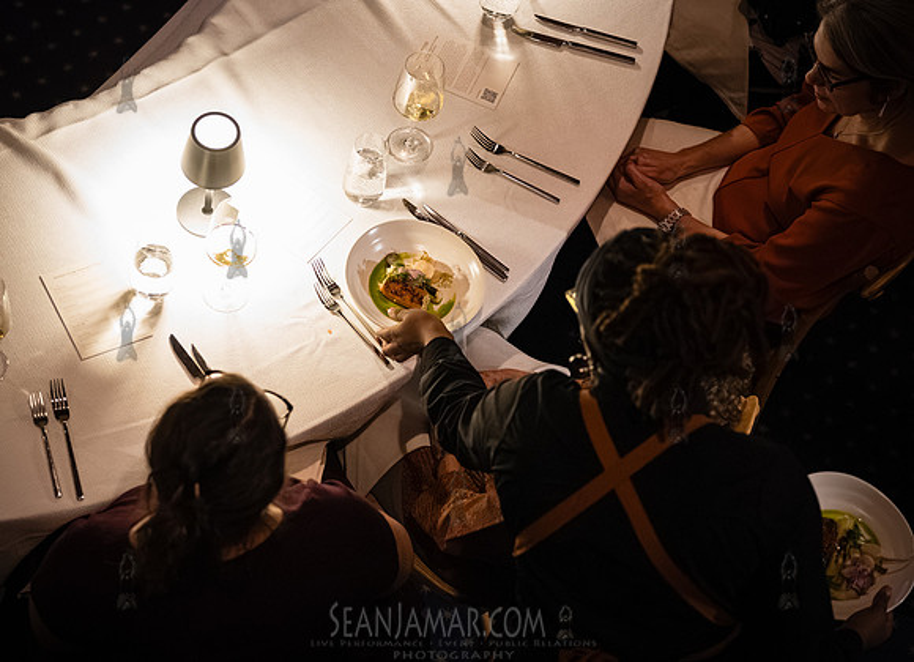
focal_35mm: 85
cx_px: 395
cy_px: 301
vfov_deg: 16.9
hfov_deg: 23.2
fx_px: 2224
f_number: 2.8
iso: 12800
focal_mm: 74
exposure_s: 1/160
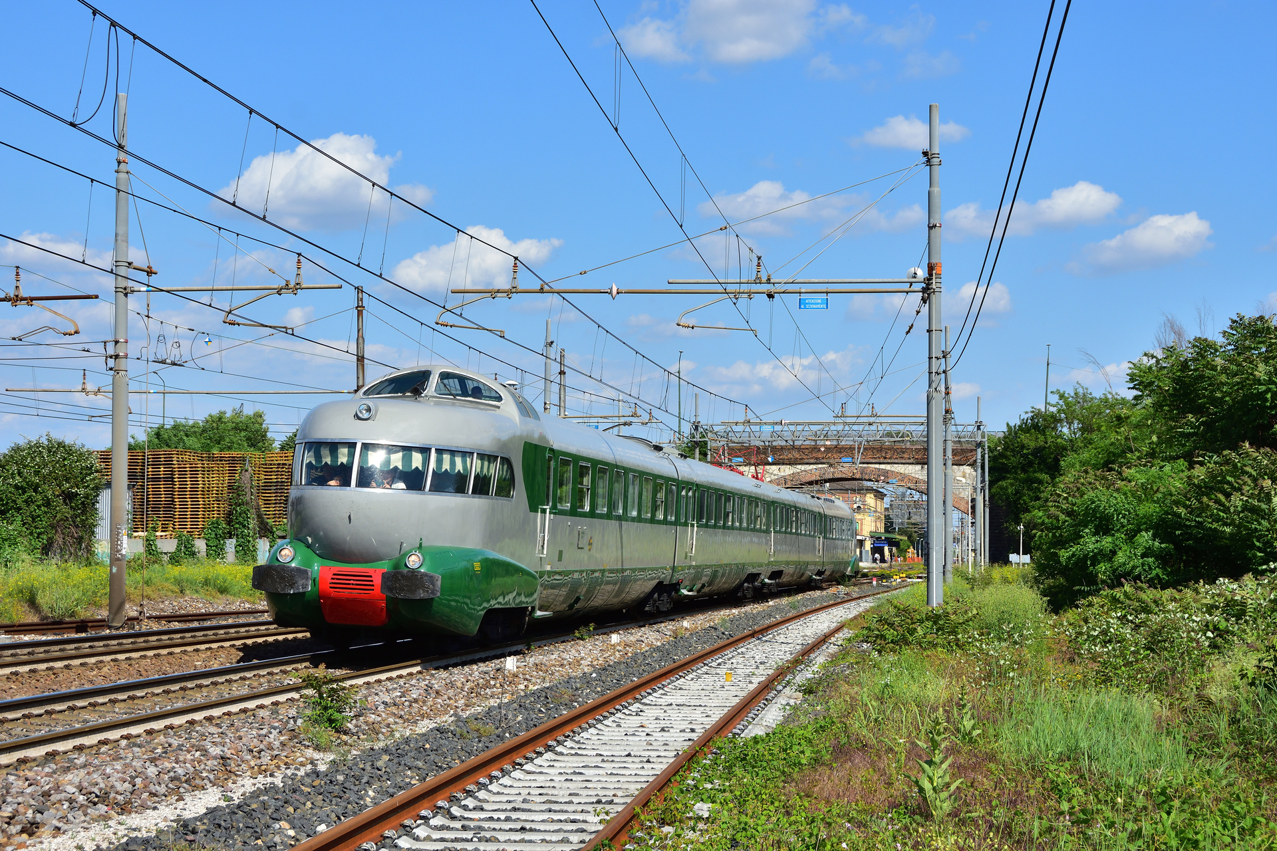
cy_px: 426
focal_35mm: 69
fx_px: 2447
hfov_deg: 29.2
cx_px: 638
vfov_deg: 19.7
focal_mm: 46
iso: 200
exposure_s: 1/800
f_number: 7.1
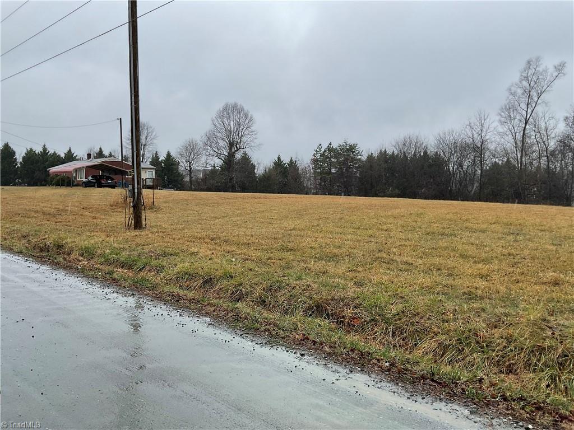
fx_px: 481
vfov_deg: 48.2
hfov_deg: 61.7
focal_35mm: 29
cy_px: 215
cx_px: 287
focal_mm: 3
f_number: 1.8
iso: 16
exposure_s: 1/593
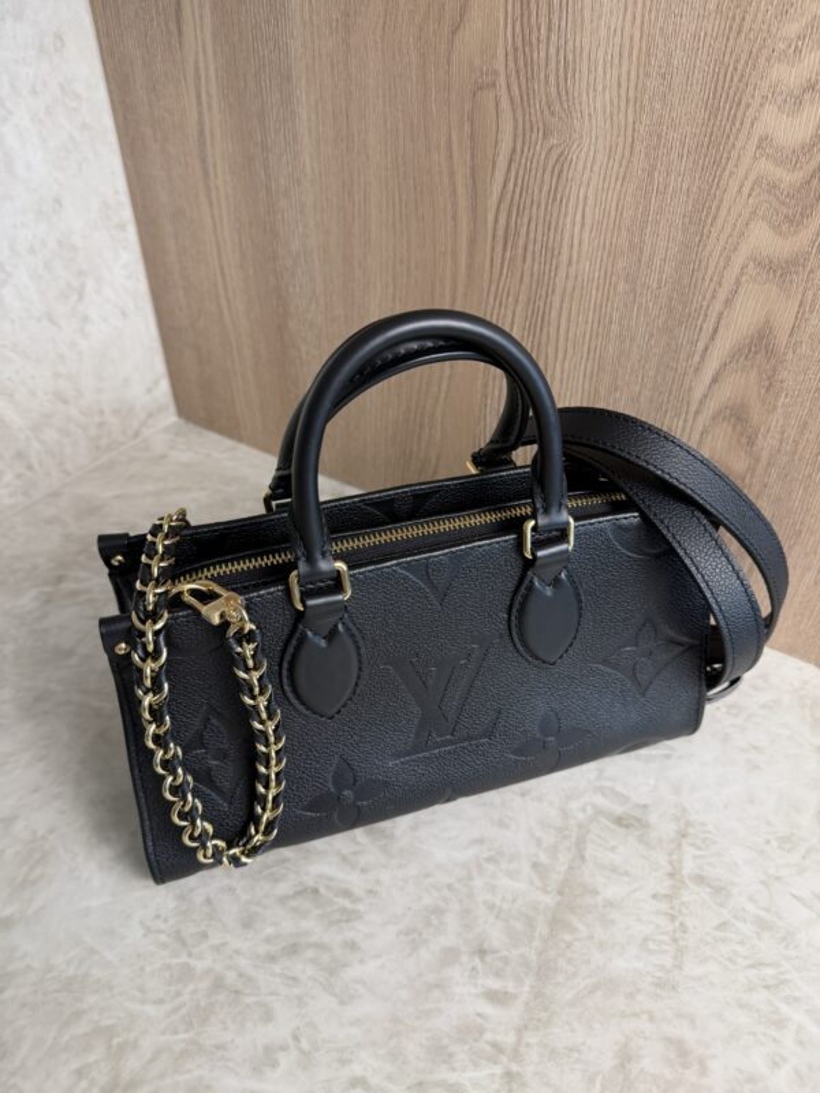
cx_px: 410
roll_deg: -0.5
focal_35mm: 24
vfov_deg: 71.6
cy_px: 546
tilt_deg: -39.6
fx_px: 758
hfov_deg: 56.8
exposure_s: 1/120
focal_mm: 6.76
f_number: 1.78
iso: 160
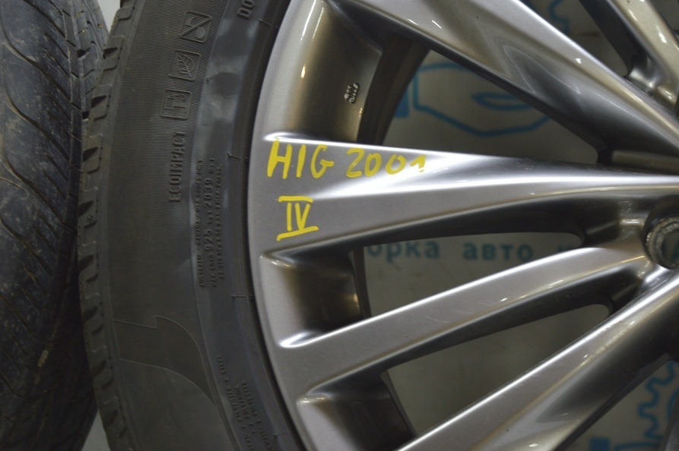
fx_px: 1621
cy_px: 220
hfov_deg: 23.7
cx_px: 365
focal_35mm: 86
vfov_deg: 15.9
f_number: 5.6
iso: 400
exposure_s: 1/20
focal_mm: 50
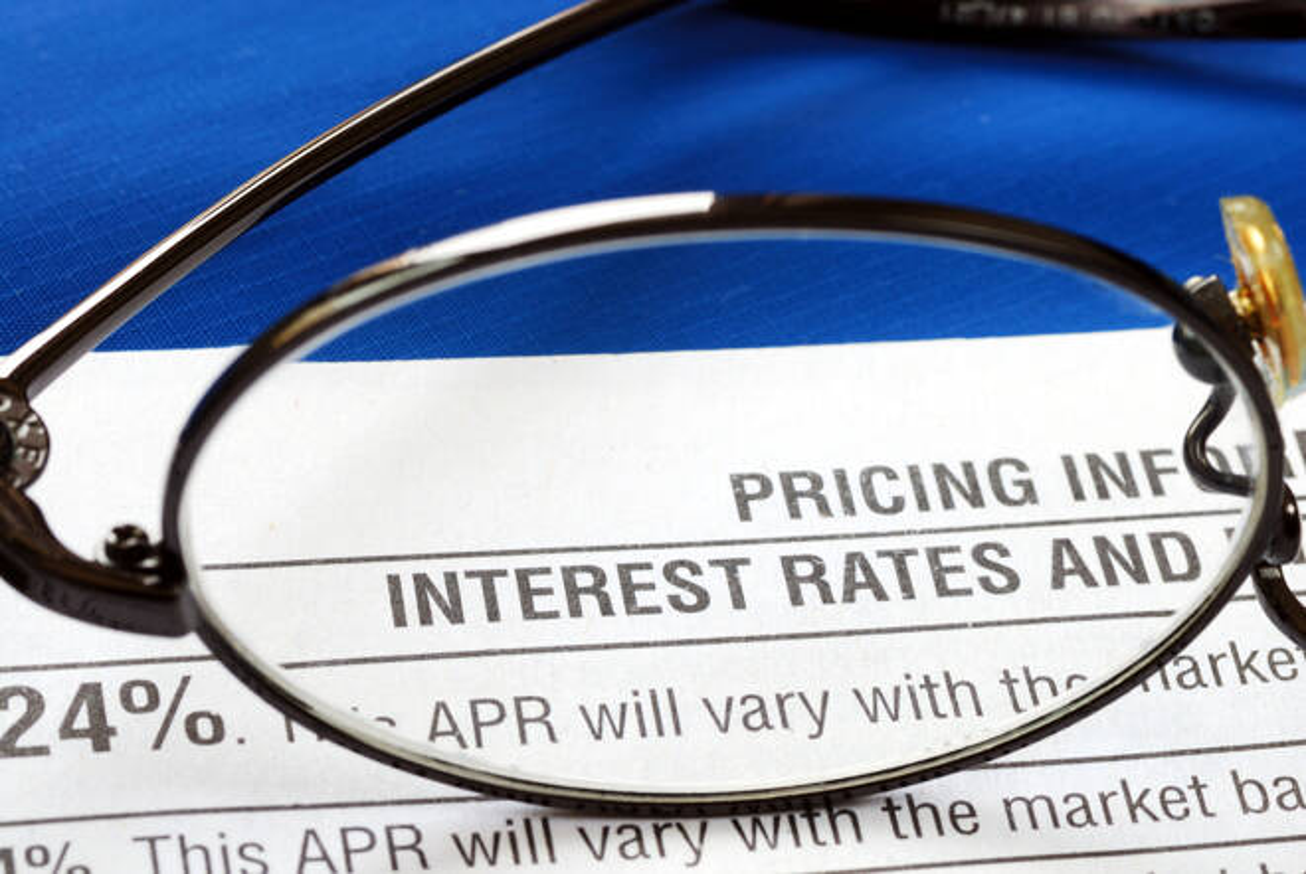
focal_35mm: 135
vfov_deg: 10.2
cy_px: 437
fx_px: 4904
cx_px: 653
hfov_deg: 15.2
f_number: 22
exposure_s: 1/2
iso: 100
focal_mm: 90
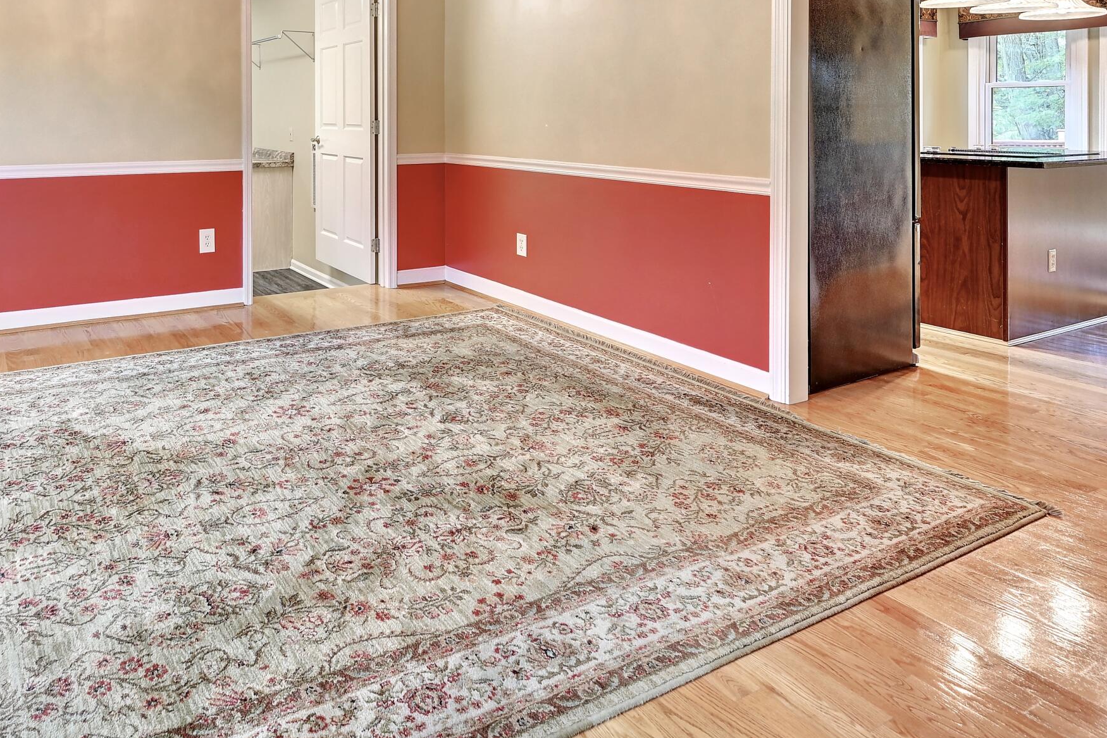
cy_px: 121
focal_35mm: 24
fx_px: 738
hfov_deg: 69.9
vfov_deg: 49.2
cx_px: 307
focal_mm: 14
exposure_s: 1/3.33
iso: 400
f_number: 8
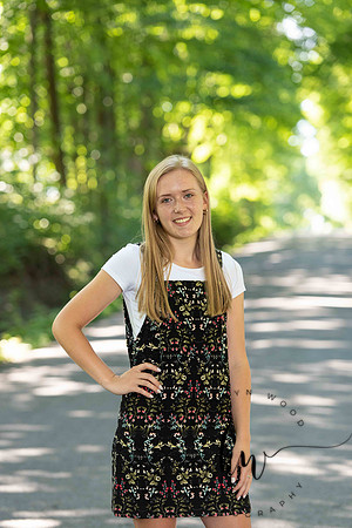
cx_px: 176
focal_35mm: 120
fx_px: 1760
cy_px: 264
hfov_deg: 11.4
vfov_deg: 17.1
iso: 640
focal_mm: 120
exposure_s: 1/200
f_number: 3.5
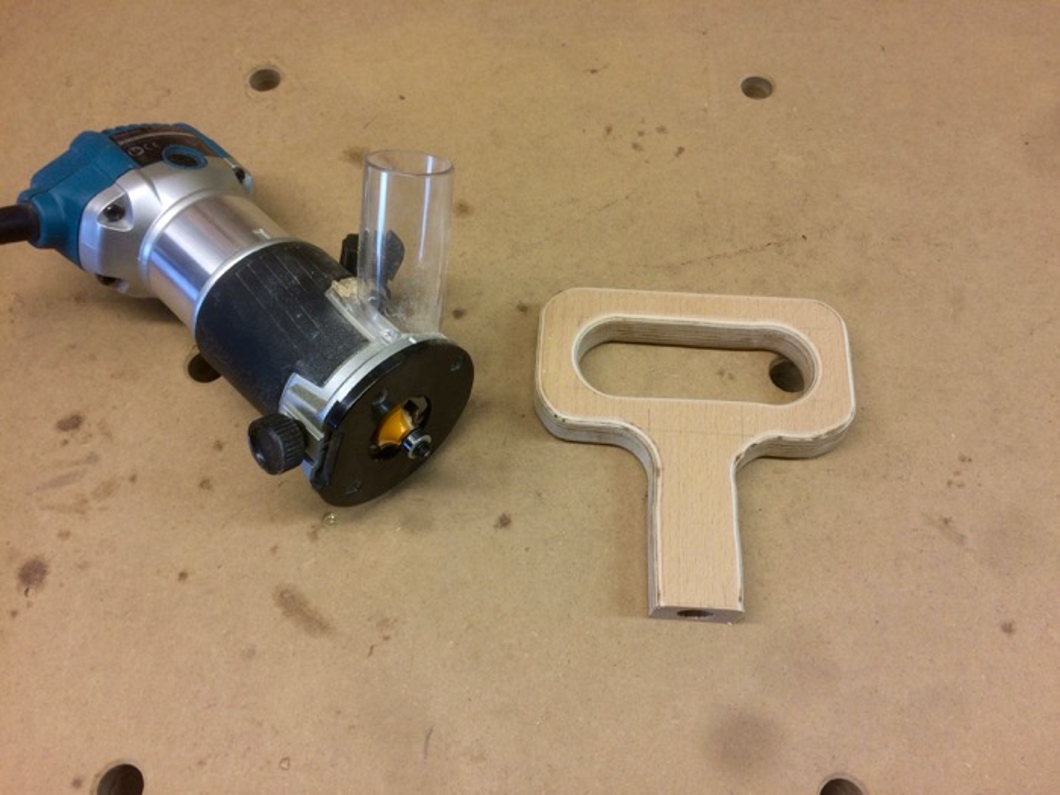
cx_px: 530
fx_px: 888
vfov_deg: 48.2
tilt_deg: -63.0
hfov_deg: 61.7
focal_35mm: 29
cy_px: 398
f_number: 2.2
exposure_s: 1/50
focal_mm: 4.15
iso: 50
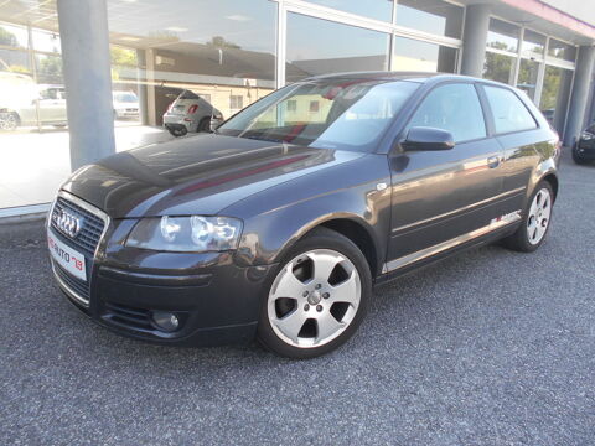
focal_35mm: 26
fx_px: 447
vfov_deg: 53.1
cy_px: 223
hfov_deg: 67.3
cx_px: 298
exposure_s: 1/100
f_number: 3.2
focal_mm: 4.6
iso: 80
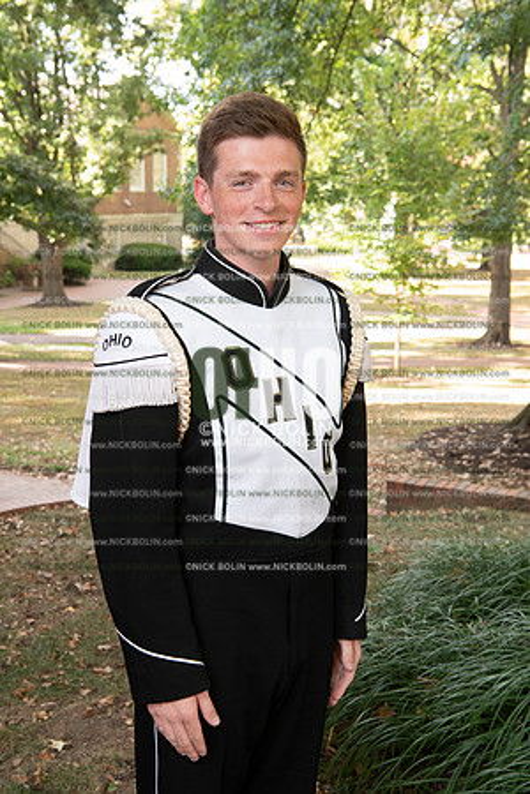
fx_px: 1148
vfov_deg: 38.2
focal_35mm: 52
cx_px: 265
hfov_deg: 26.0
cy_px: 397
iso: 800
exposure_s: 1/100
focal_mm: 52
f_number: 8
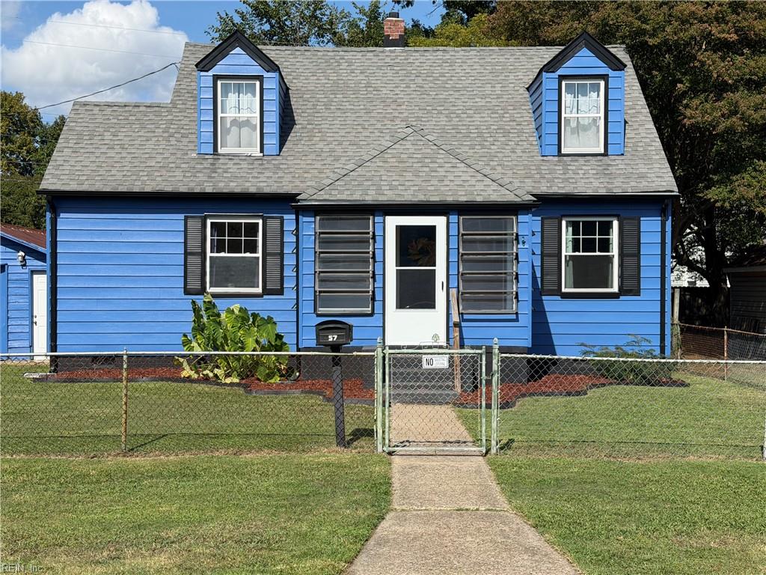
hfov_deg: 39.7
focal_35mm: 48
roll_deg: +0.0
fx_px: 1062
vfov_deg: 30.3
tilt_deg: +0.8
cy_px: 288
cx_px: 383
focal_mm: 6.76
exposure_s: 1/5208
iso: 64
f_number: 1.78
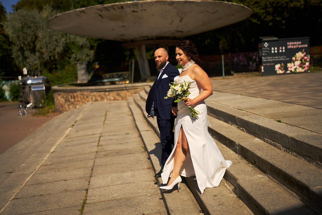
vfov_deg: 37.8
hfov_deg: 54.4
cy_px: 108
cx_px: 161
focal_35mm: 35
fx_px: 313
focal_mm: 35
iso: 100
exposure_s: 1/12800
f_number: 1.4
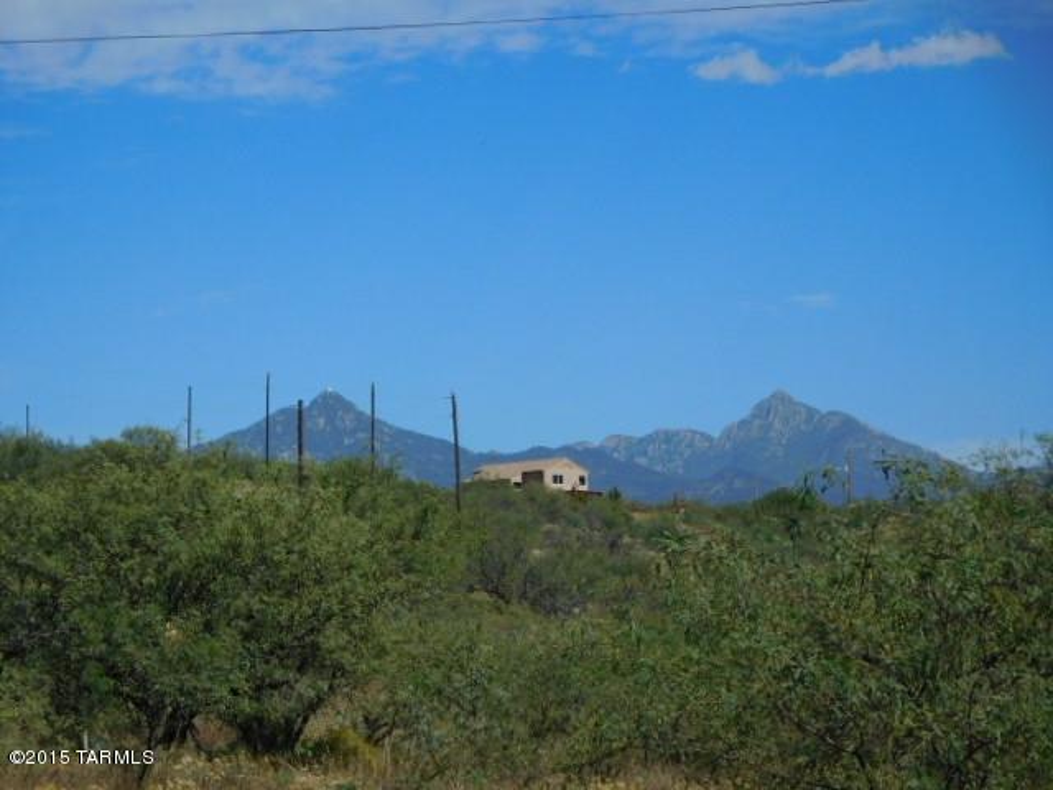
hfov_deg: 15.8
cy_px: 395
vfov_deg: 11.9
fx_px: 3802
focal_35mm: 125
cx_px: 526
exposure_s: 1/400
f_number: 10
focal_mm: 22.3
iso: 125
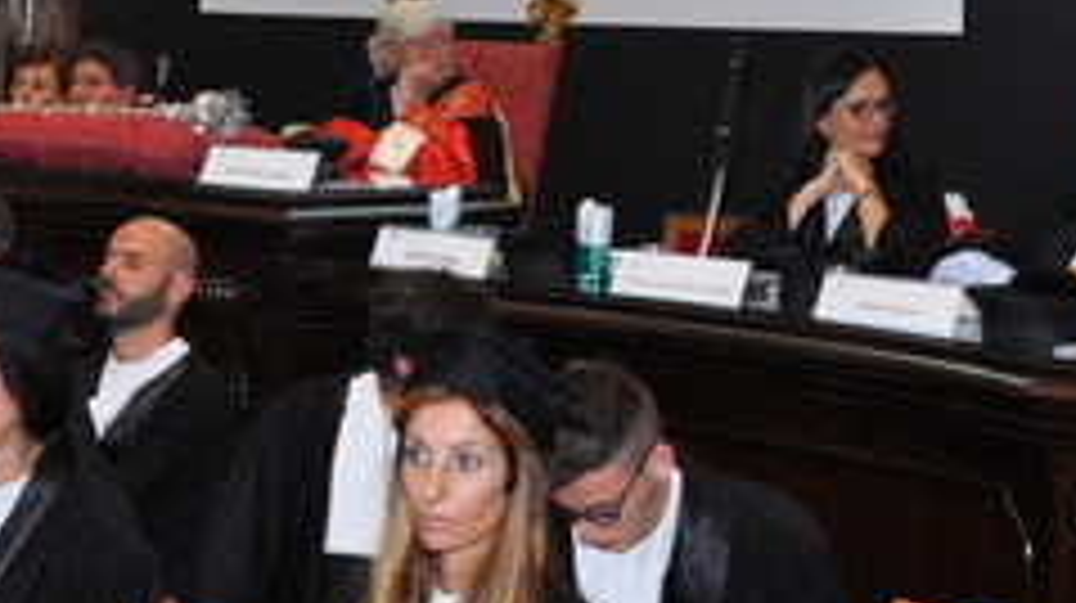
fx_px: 2462
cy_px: -58
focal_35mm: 86
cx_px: 590
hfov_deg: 24.6
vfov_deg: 13.7
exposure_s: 1/60
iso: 500
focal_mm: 21
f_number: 5
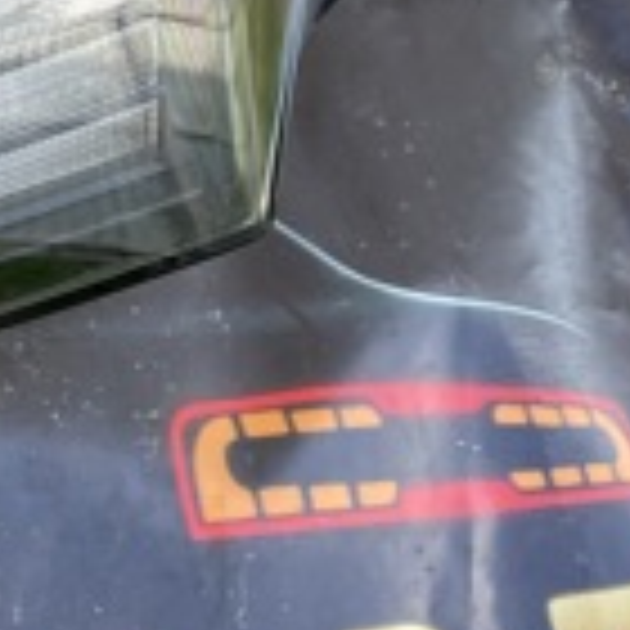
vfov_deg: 16.3
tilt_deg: -56.3
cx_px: -742
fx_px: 2162
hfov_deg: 13.5
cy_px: 47
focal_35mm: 105
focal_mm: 4.2
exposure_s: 1/121
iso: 32
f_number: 1.6
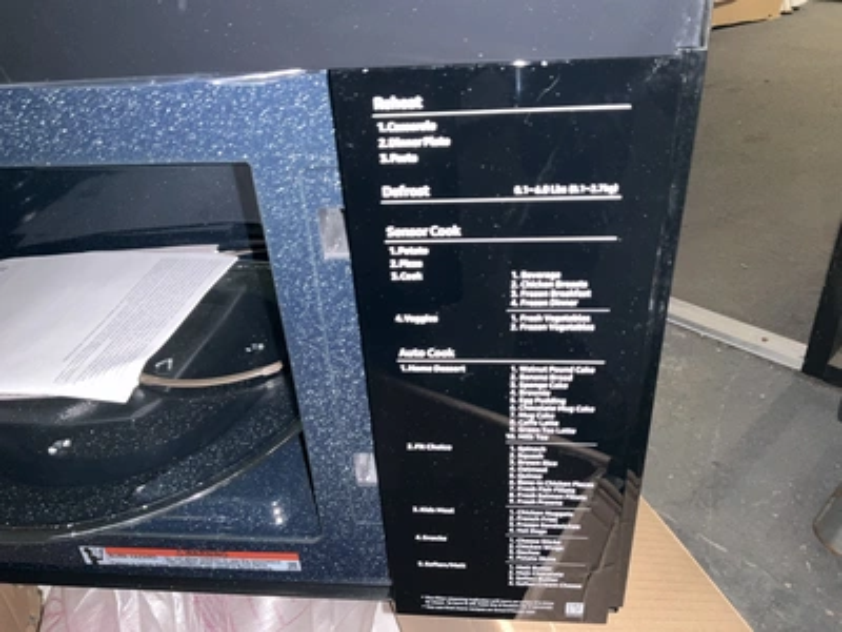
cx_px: 421
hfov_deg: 61.7
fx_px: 705
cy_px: 316
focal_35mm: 29
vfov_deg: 48.2
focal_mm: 3
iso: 80
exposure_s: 1/16
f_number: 1.8
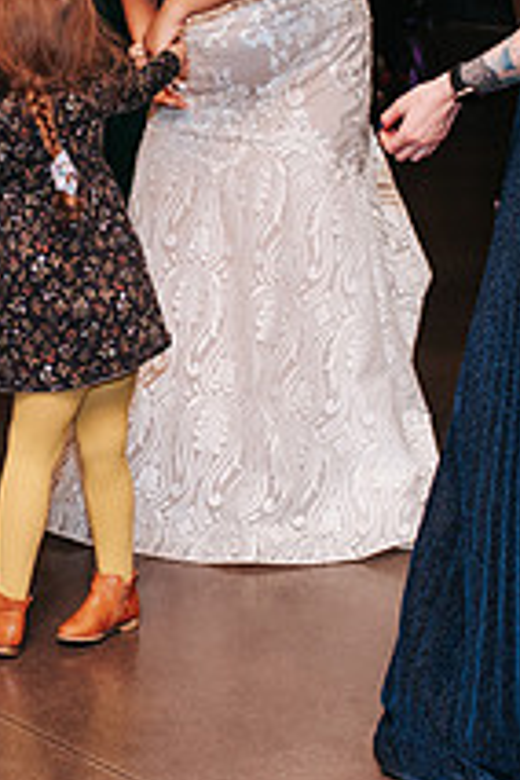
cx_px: 18
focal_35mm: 111
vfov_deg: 18.4
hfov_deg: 12.2
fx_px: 2405
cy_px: 249
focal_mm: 35
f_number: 2.8
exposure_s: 1/200
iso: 1000
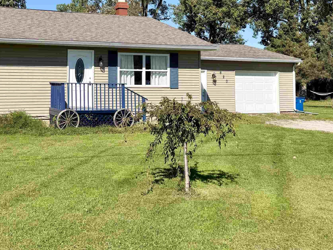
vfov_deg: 31.9
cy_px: 48
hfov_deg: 42.0
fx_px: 423
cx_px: 96
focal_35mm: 44
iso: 80
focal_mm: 6.76
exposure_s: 1/4167
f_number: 1.78
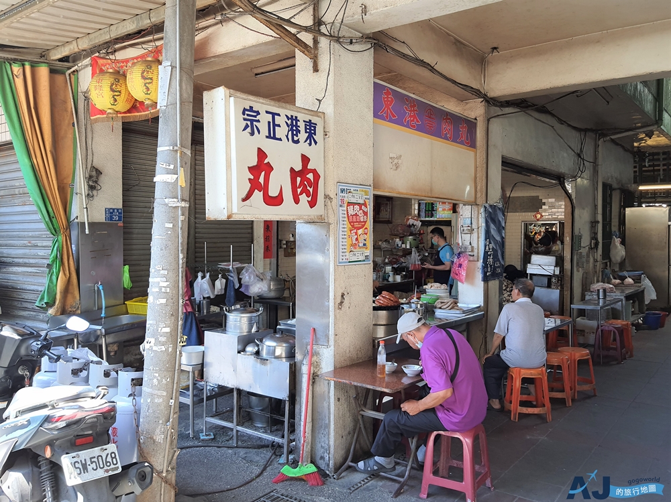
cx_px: 336
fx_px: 504
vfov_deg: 53.0
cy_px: 251
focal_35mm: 26
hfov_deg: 67.3
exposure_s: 1/120
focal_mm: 4.32
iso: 64
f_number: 1.7
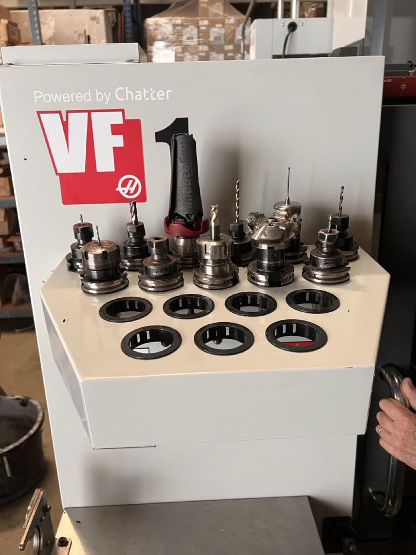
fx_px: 417
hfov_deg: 53.1
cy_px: 278
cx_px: 208
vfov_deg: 67.3
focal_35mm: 26
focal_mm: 5.7
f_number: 1.5
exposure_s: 1/78
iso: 125
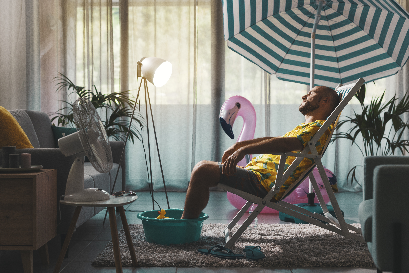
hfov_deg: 39.6
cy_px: 136
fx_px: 568
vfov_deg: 27.0
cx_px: 204
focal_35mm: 50
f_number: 3.2
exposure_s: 1/80
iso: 200
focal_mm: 50
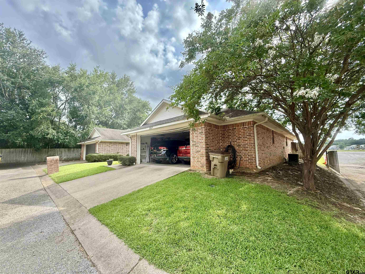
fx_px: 148
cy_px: 137
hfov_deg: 102.1
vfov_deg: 85.7
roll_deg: +1.1
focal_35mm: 14
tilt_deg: +6.8
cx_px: 182
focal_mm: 2.22
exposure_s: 1/559
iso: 64
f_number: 2.2
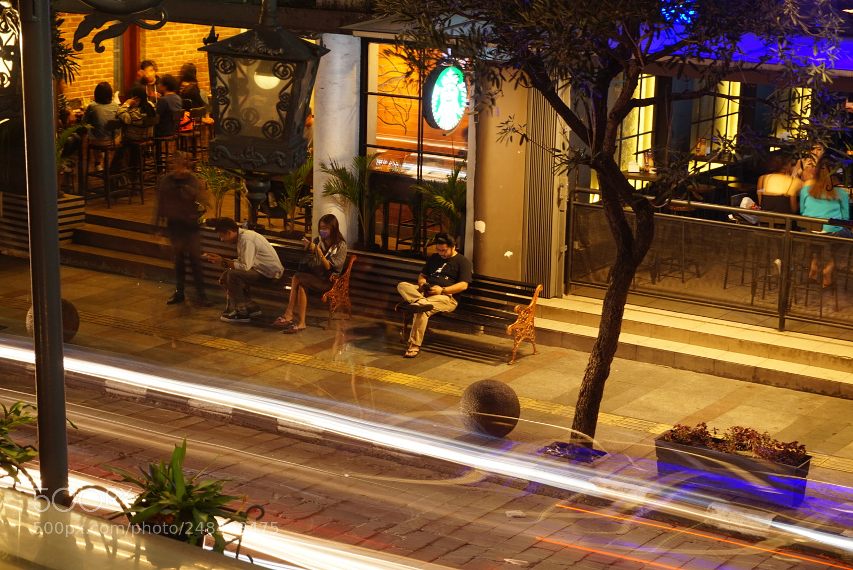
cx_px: 426
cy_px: 285
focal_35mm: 75
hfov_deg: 27.0
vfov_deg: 18.2
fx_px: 1778
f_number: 7.1
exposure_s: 5
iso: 100
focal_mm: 50
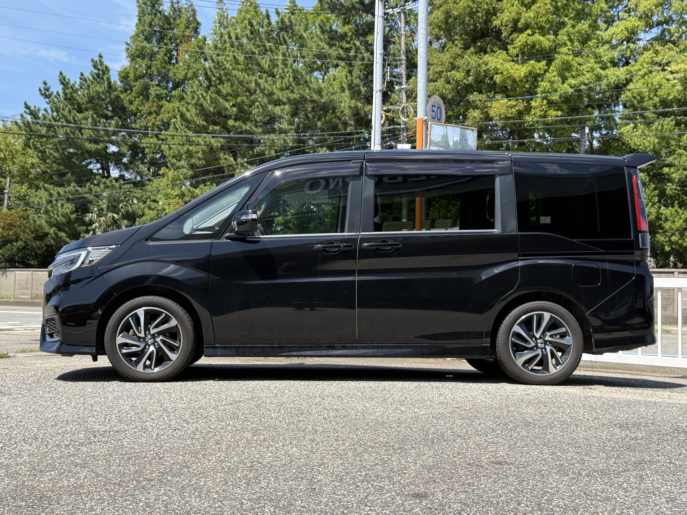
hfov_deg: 39.7
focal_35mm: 48
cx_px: 344
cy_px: 258
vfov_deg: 30.3
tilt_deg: +1.5
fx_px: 953
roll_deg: -0.9
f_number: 1.78
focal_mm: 6.76
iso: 80
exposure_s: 1/2762
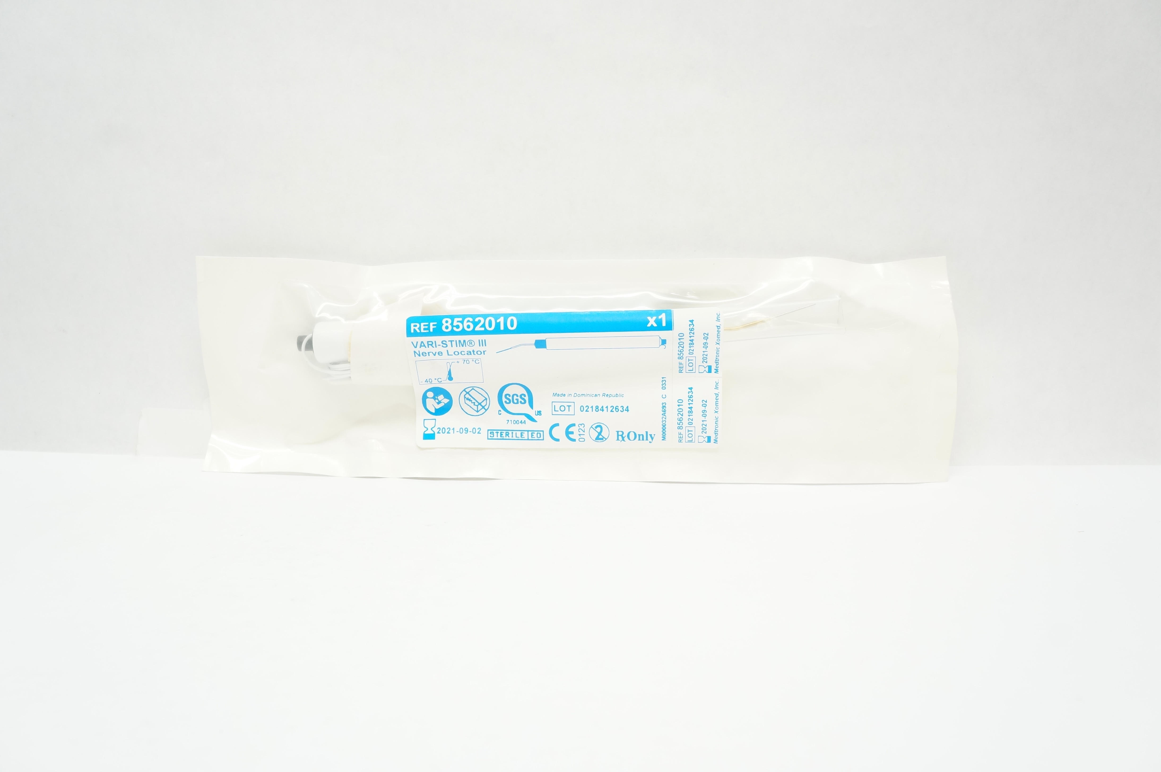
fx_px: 870
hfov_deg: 67.4
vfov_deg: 47.8
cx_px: 580
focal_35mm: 27
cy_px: 386
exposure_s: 1/60
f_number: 7.1
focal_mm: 18
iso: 800
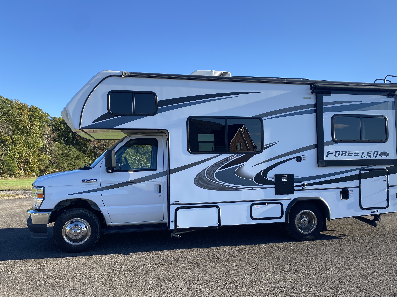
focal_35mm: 29
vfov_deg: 48.2
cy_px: 161
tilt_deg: +0.9
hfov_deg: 61.5
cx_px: 219
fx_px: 333
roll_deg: -0.9
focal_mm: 4.25
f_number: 1.8
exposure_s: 1/1157
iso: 32
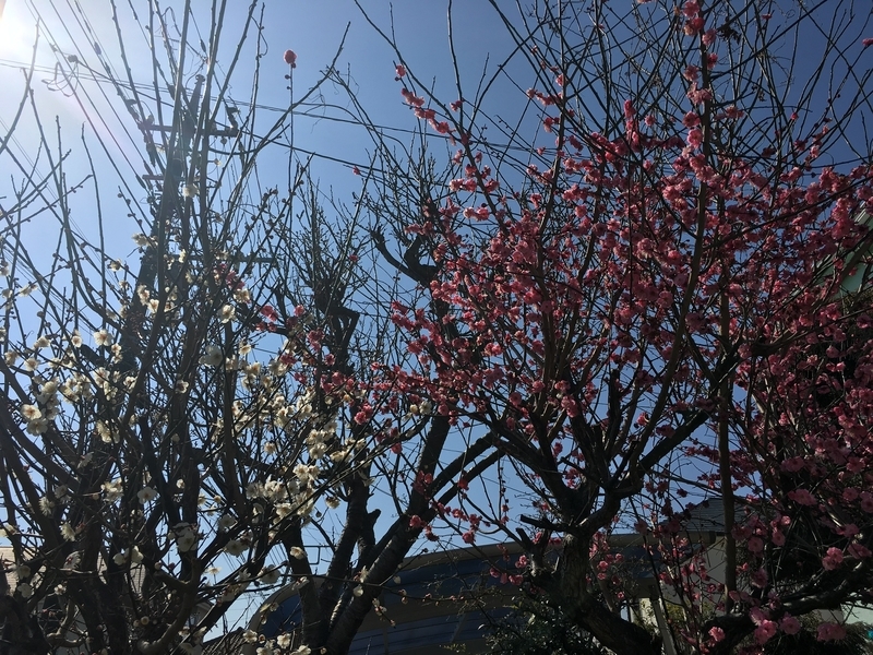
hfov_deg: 61.7
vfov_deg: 48.2
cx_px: 436
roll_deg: -0.8
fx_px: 731
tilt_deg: +29.5
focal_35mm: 29
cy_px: 328
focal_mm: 4.15
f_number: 2.2
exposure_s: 1/3497
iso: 25
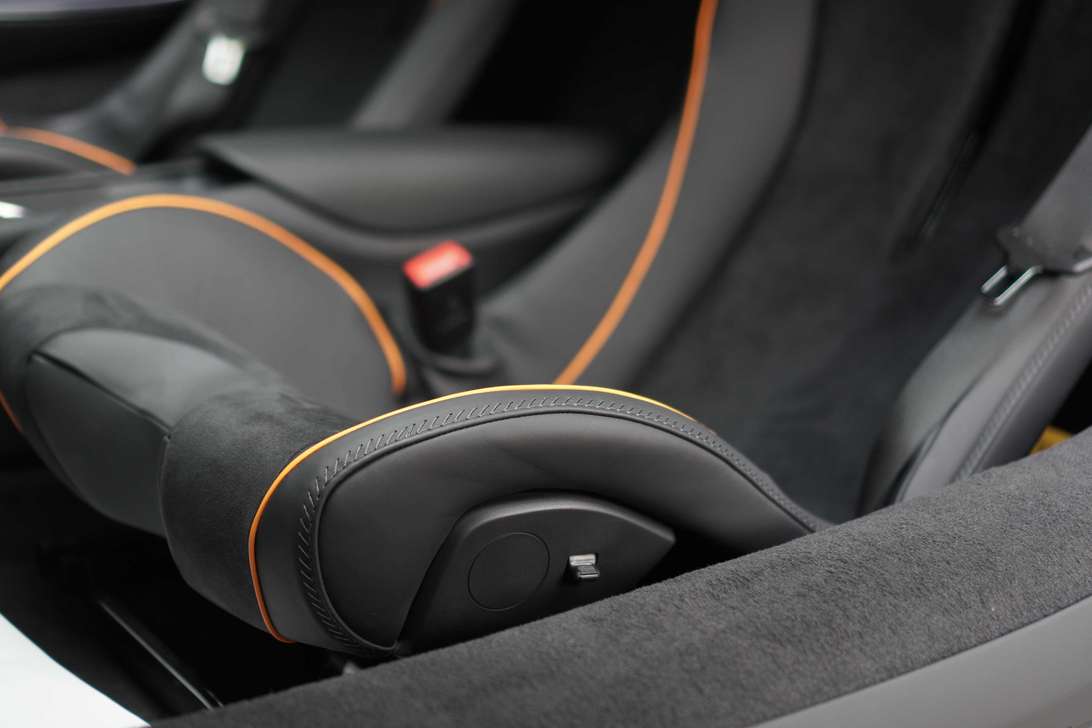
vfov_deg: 25.5
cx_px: 541
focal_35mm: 53
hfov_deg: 37.5
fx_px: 1607
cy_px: 359
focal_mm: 35
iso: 160
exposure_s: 1/125
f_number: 1.8
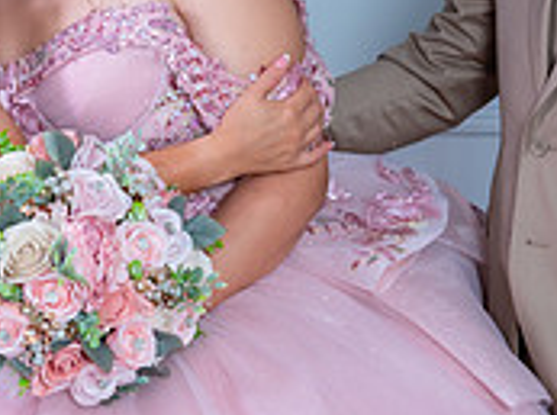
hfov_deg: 18.1
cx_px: 106
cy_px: 119
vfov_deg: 13.6
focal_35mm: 108
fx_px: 1734
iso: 1250
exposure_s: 1/60
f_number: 4
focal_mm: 33
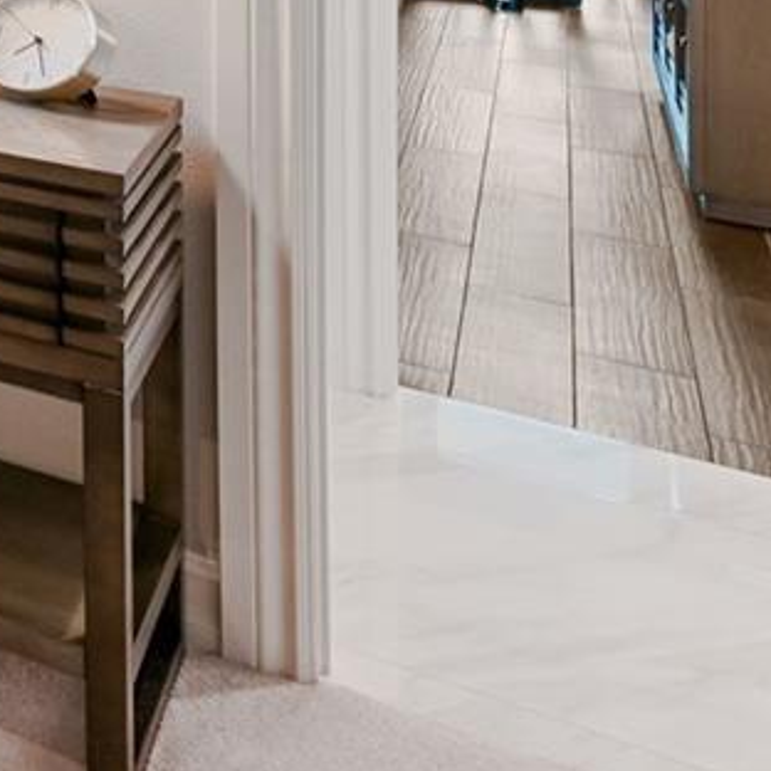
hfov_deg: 15.3
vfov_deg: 23.9
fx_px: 1537
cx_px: -1065
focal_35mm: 61
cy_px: -294
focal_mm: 14
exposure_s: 1/13
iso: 800
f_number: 8
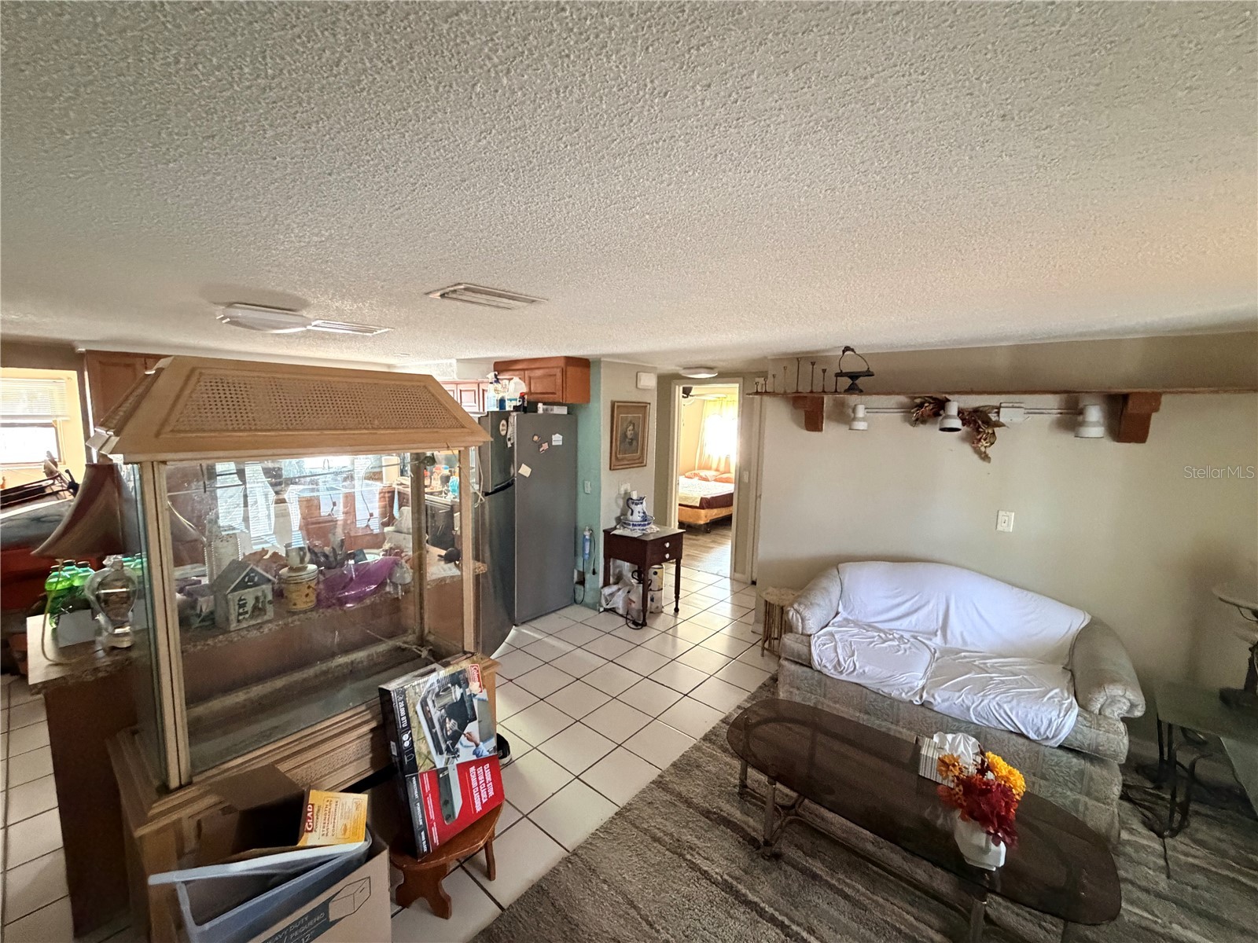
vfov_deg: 85.7
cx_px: 629
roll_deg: -0.6
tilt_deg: -6.2
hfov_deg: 102.1
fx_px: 509
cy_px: 472
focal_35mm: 14
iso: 1000
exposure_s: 1/60
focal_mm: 2.22
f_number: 2.2
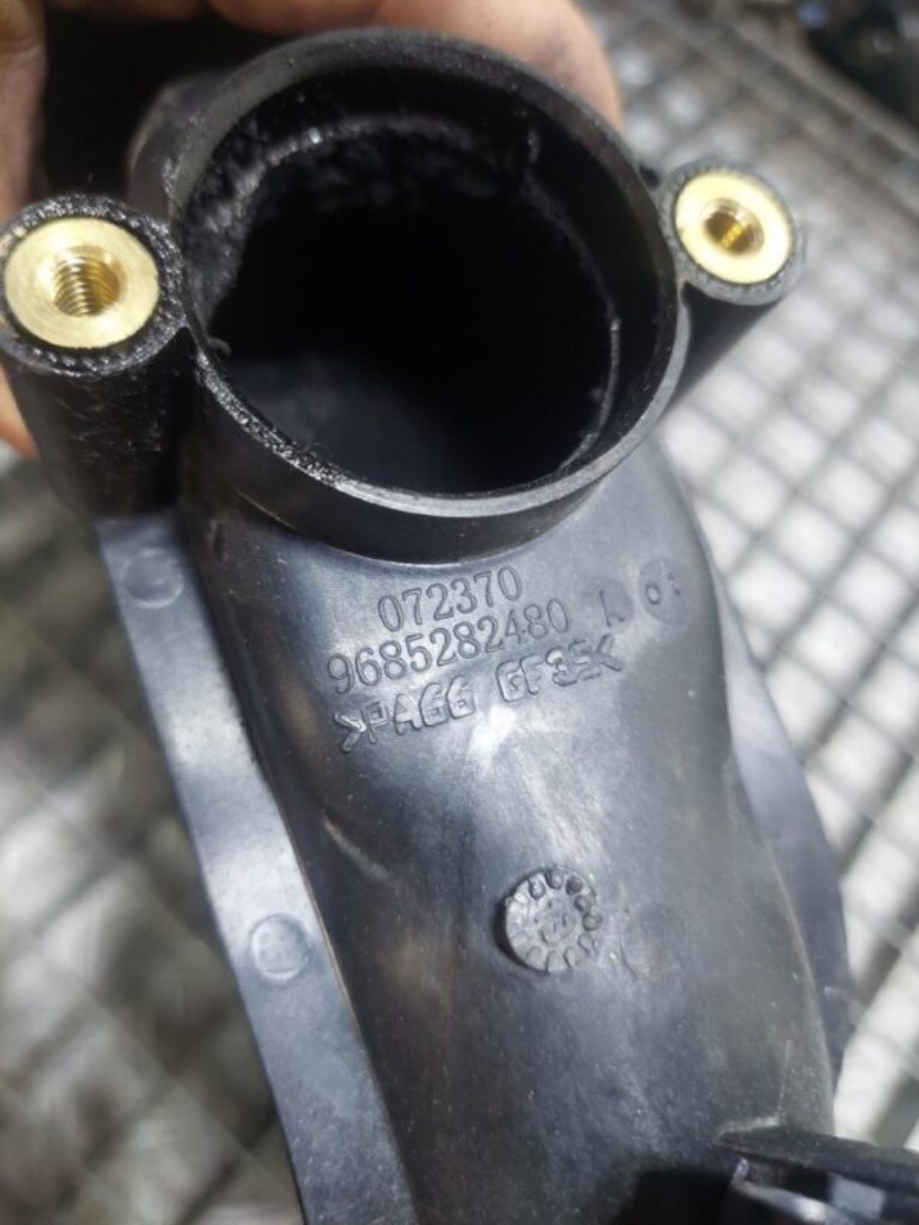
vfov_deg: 69.4
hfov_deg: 54.9
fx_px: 885
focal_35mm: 25
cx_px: 460
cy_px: 612
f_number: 1.8
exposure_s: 1/50
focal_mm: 5.23
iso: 250
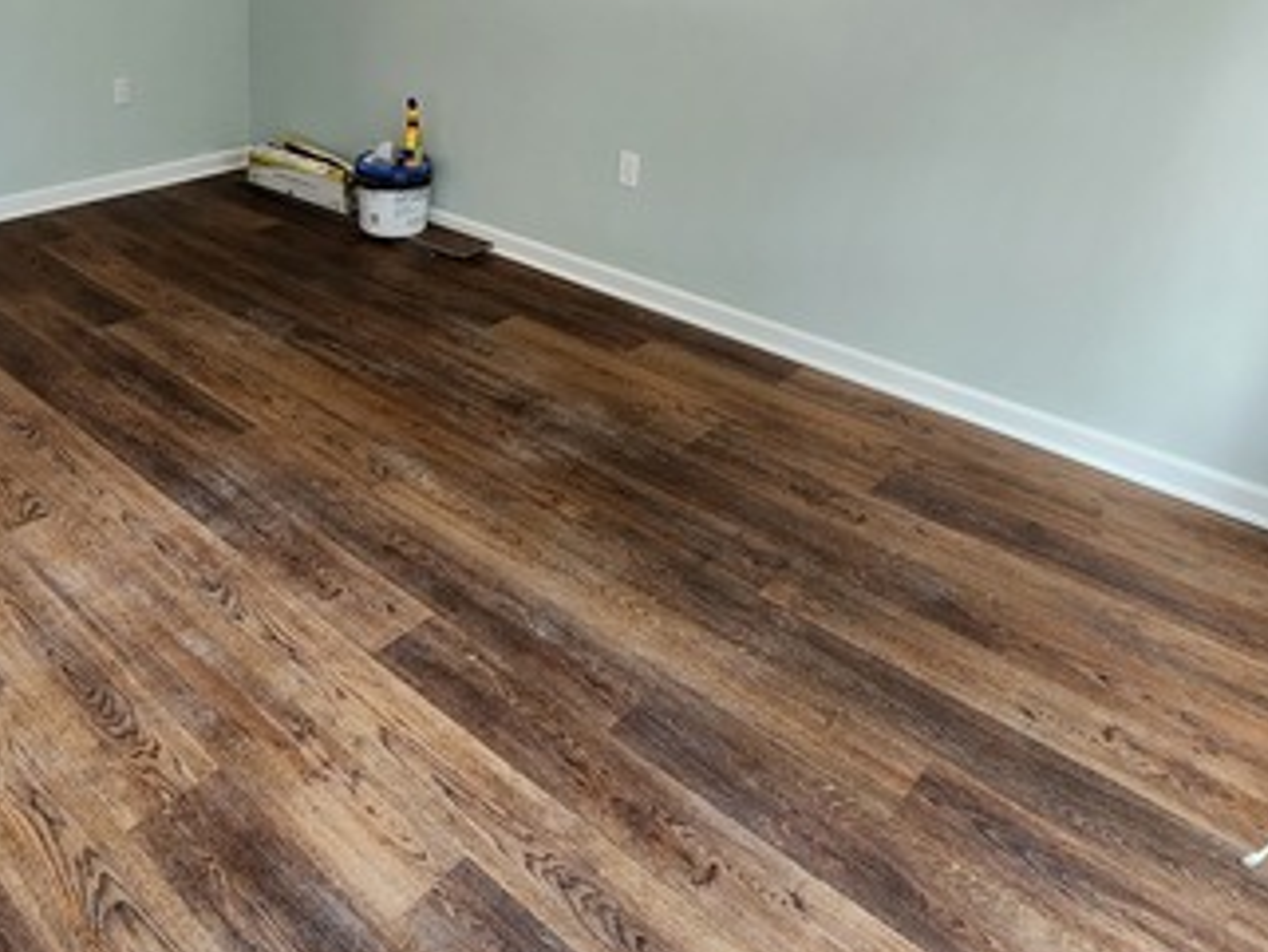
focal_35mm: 27
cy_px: 158
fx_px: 989
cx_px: 357
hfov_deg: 62.5
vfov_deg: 47.8
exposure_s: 1/60
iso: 320
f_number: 2.2
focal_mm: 2.2
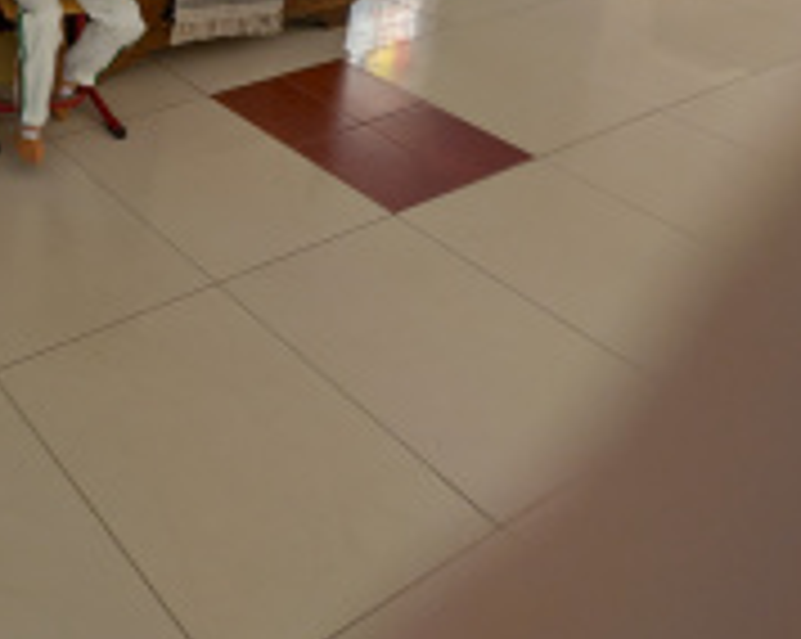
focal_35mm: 35
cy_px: -212
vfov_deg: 31.4
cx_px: -160
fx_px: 829
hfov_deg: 38.3
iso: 48
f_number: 1.7
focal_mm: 2.02
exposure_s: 1/50
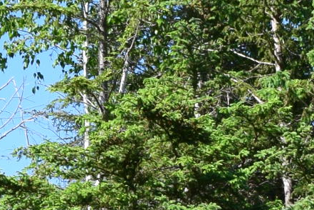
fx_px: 2494
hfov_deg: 7.2
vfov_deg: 4.6
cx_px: 72
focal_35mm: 286
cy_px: 674
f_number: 10
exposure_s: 1/320
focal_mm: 28
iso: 400
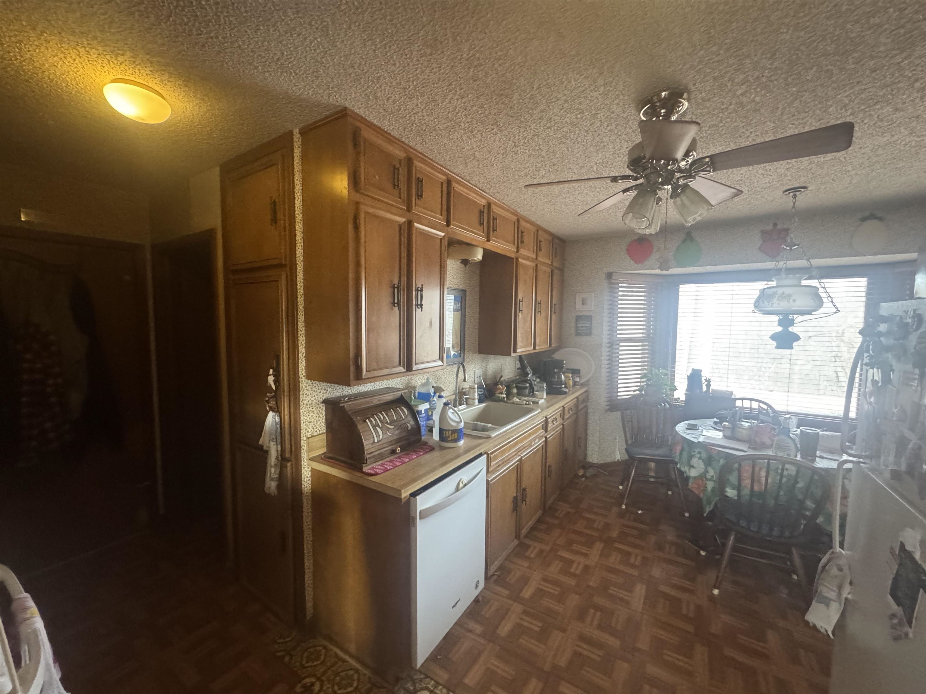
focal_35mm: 14
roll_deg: +0.1
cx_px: 463
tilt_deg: -4.7
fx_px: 375
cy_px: 347
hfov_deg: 102.1
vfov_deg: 85.7
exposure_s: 1/60
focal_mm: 2.22
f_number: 2.2
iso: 1000
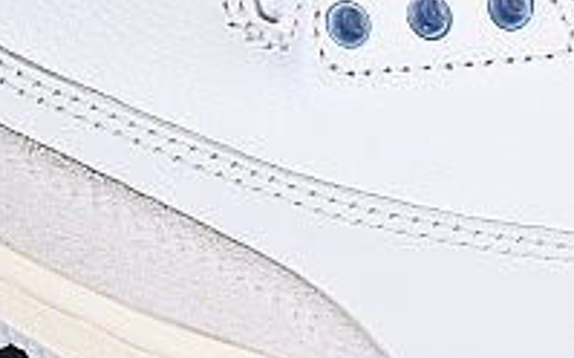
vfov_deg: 3.1
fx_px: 6487
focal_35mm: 415
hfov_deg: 5.0
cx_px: 834
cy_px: -465
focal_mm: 50
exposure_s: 1/80
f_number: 7.1
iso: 160
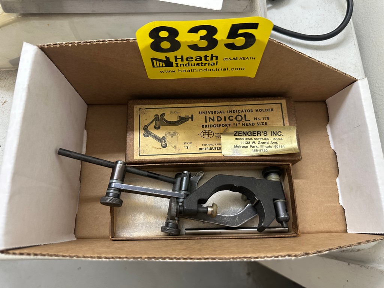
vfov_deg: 56.8
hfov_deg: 71.6
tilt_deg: -72.1
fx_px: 266
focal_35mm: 24
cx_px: 192
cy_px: 144
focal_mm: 6.86
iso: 200
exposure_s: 1/71
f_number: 1.78
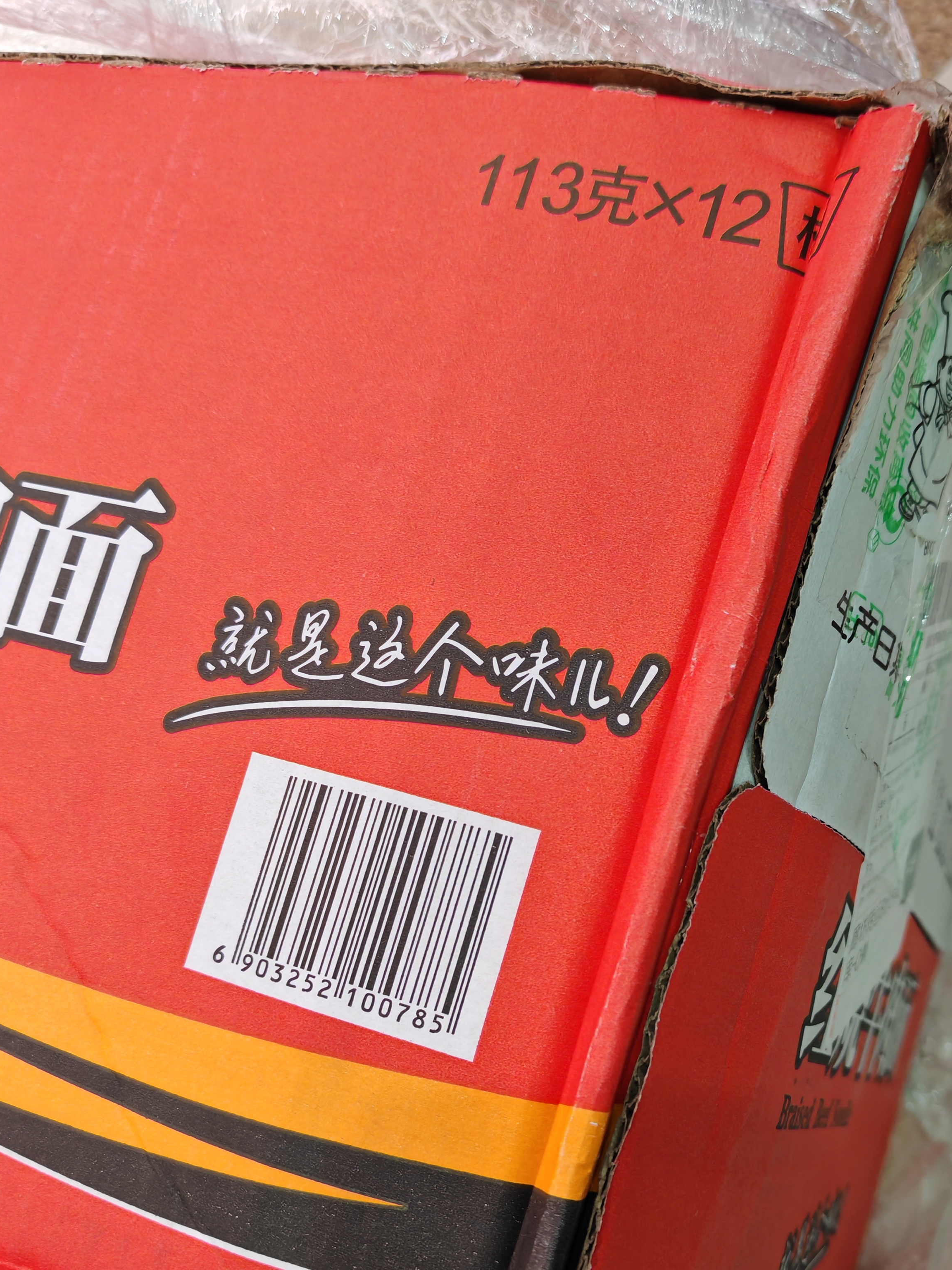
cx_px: 590
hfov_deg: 39.4
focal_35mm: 36
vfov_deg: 51.1
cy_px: 750
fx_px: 1320
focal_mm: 5.52
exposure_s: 1/100
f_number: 1.95
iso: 400
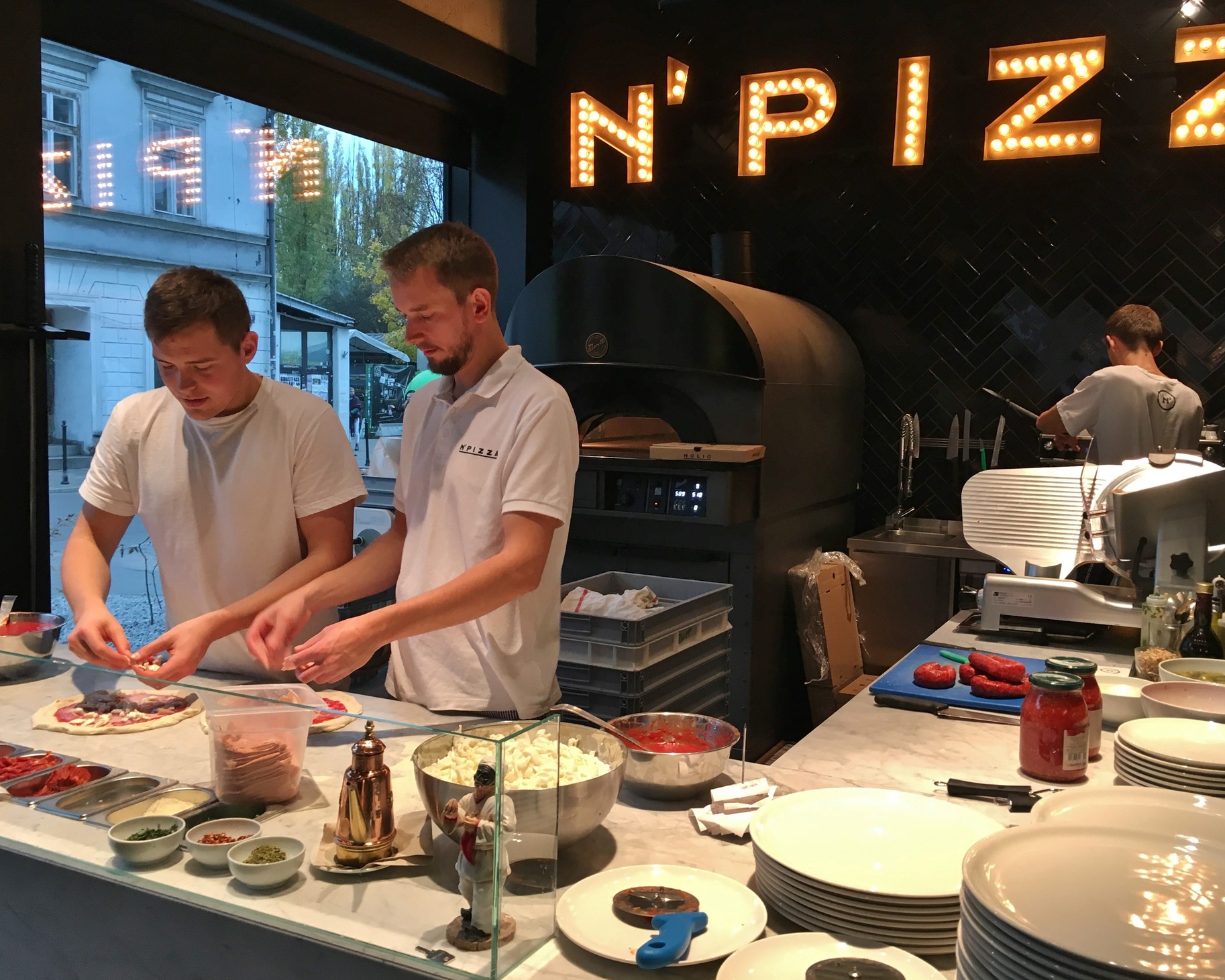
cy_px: 480
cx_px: 665
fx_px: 1124
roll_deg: -2.4
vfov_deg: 47.1
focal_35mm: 31
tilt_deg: -4.8
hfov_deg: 57.1
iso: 100
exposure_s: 1/33
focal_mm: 4.15
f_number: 2.2
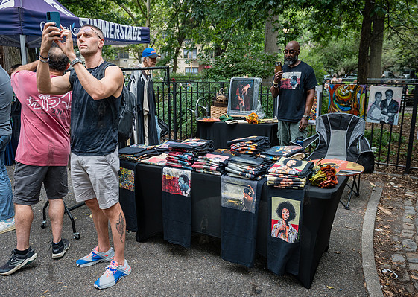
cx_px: 207
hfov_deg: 57.7
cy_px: 152
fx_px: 379
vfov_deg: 42.8
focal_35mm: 32
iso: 500
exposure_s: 1/160
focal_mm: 27
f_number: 4
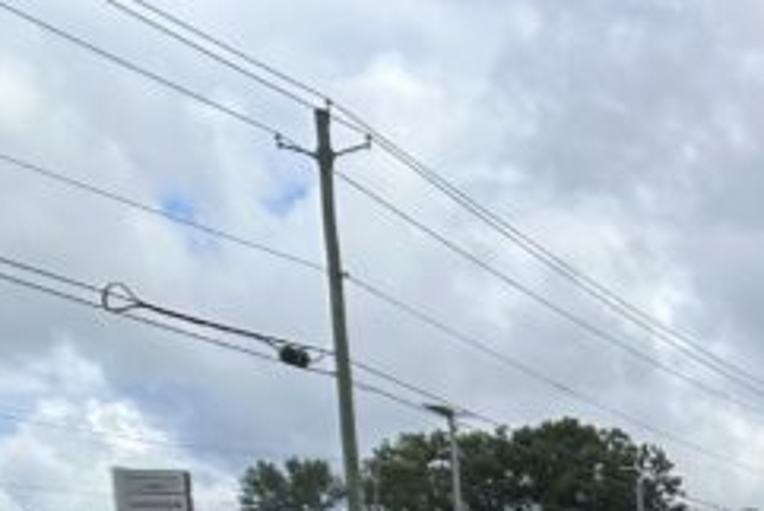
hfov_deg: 16.2
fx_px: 2442
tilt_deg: -13.4
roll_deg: -1.1
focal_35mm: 115
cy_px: 1063
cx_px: 1157
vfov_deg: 10.8
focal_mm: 5.7
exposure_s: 1/2083
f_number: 1.5
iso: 50
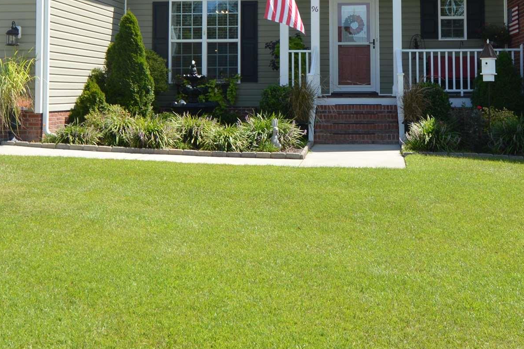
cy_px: 25
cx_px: 292
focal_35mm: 54
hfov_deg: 36.8
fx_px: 786
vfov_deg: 24.2
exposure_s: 1/160
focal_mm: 14
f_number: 6.3
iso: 100
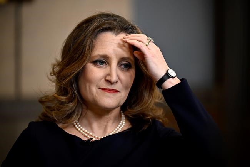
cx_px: 125
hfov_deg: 11.4
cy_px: 84
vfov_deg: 7.6
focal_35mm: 180
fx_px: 1250
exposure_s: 1/800
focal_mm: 180
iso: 2000
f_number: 2.8
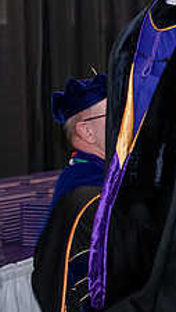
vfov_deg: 11.3
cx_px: 344
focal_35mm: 189
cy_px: 66
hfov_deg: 6.3
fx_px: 1564
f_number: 5
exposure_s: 1/200
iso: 2500
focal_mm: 70
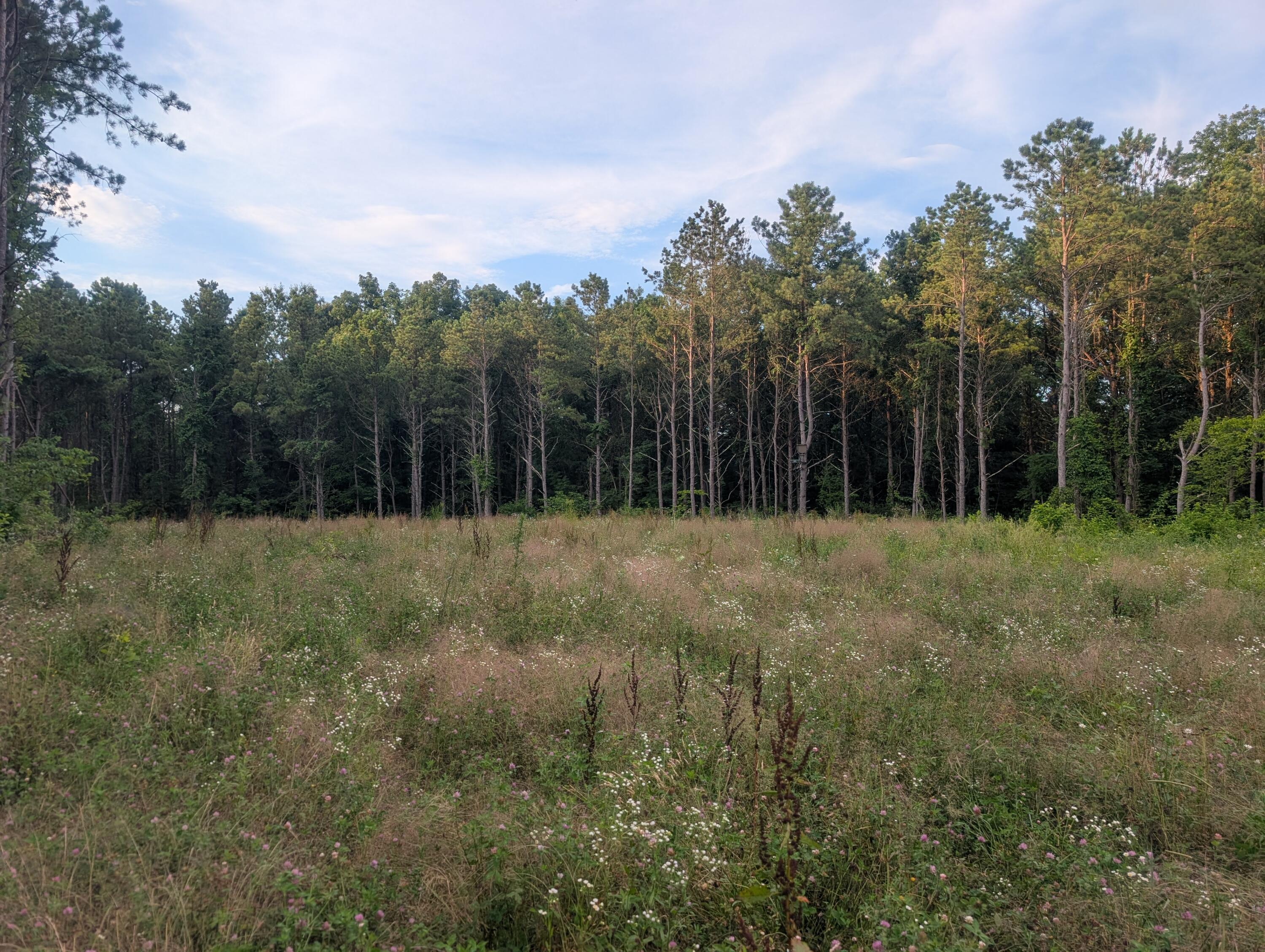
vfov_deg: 56.9
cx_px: 632
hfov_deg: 71.5
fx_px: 878
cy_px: 476
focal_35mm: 24
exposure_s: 1/333
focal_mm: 6.9
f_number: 1.68
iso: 21
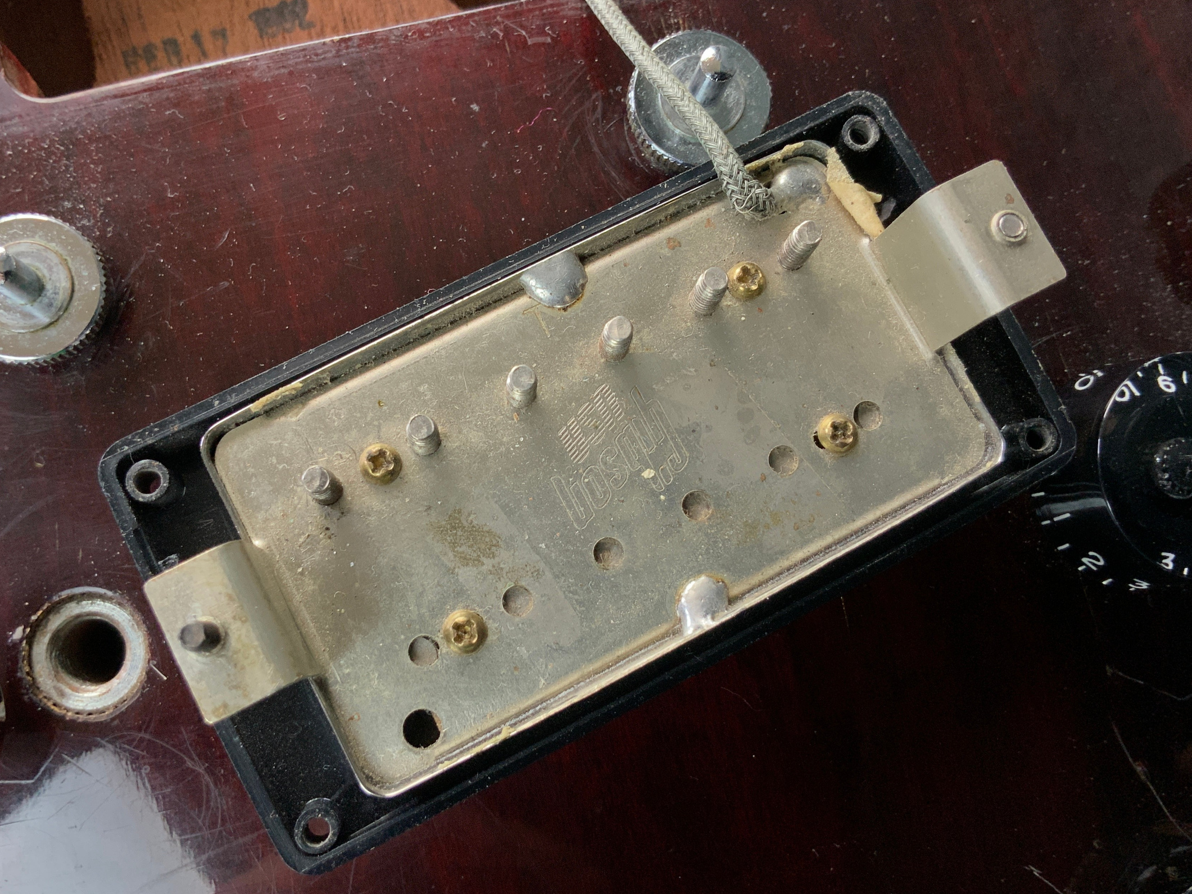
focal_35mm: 35
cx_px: 561
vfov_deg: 40.7
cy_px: 414
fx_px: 1205
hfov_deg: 52.6
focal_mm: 3
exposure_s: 1/50
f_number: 1.8
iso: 80
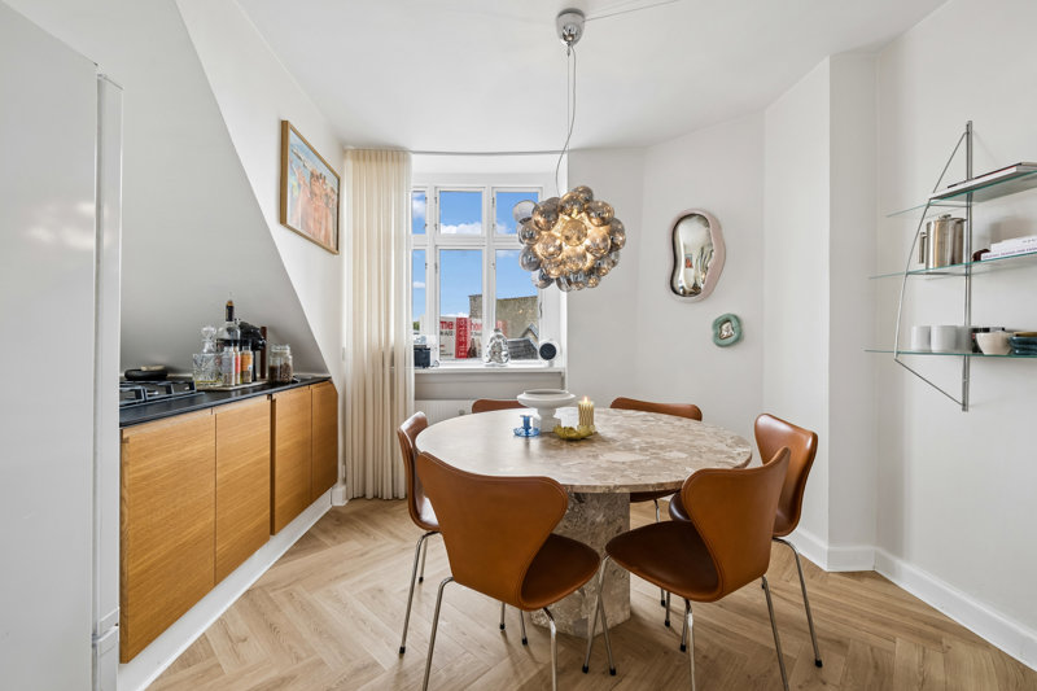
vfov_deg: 77.3
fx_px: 432
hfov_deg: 100.4
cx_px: 518
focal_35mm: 15
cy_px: 346
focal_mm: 15
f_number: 8
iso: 250
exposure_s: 1/25
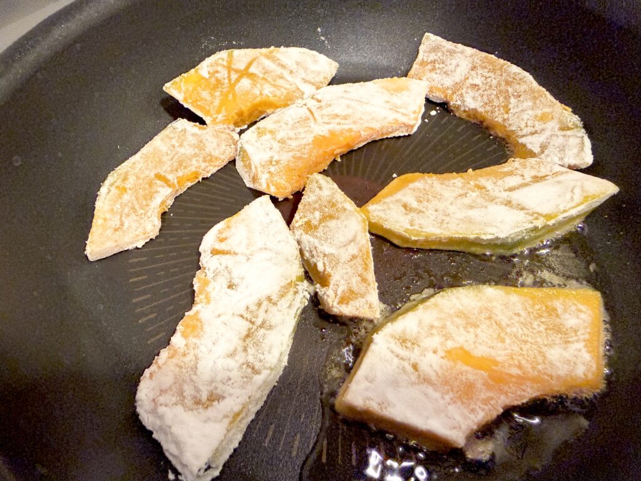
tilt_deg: -55.5
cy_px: 240
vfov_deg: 56.8
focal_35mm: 24
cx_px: 320
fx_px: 444
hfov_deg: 71.6
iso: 400
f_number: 2.2
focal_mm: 2.22
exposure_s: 1/50
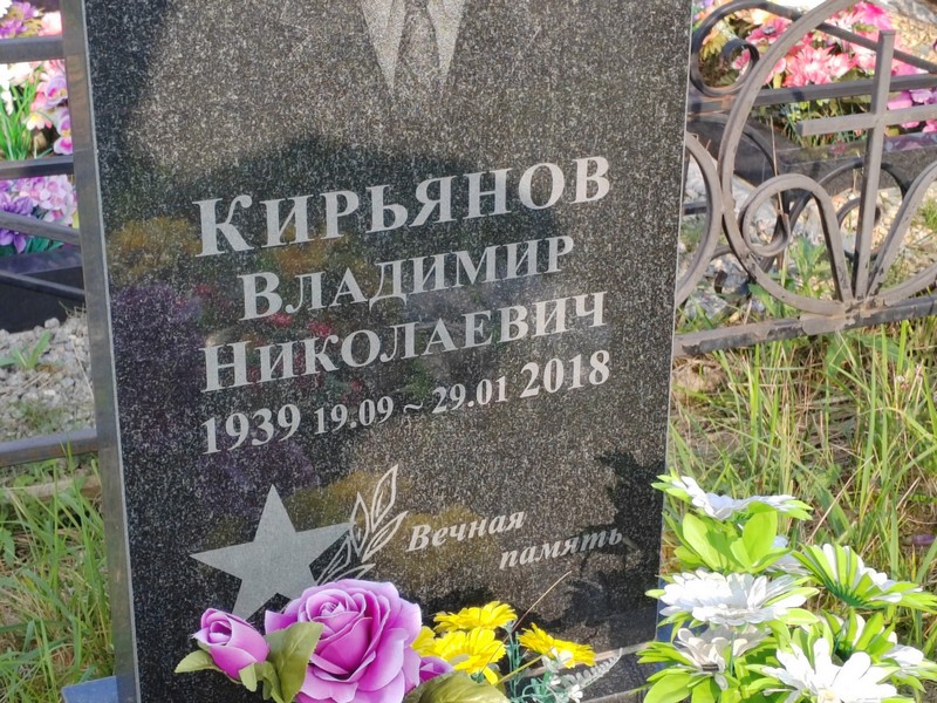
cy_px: 352
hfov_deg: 26.0
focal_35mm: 75
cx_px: 468
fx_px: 2030
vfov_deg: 19.6
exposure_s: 1/400
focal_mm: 5.52
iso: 100
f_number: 1.9
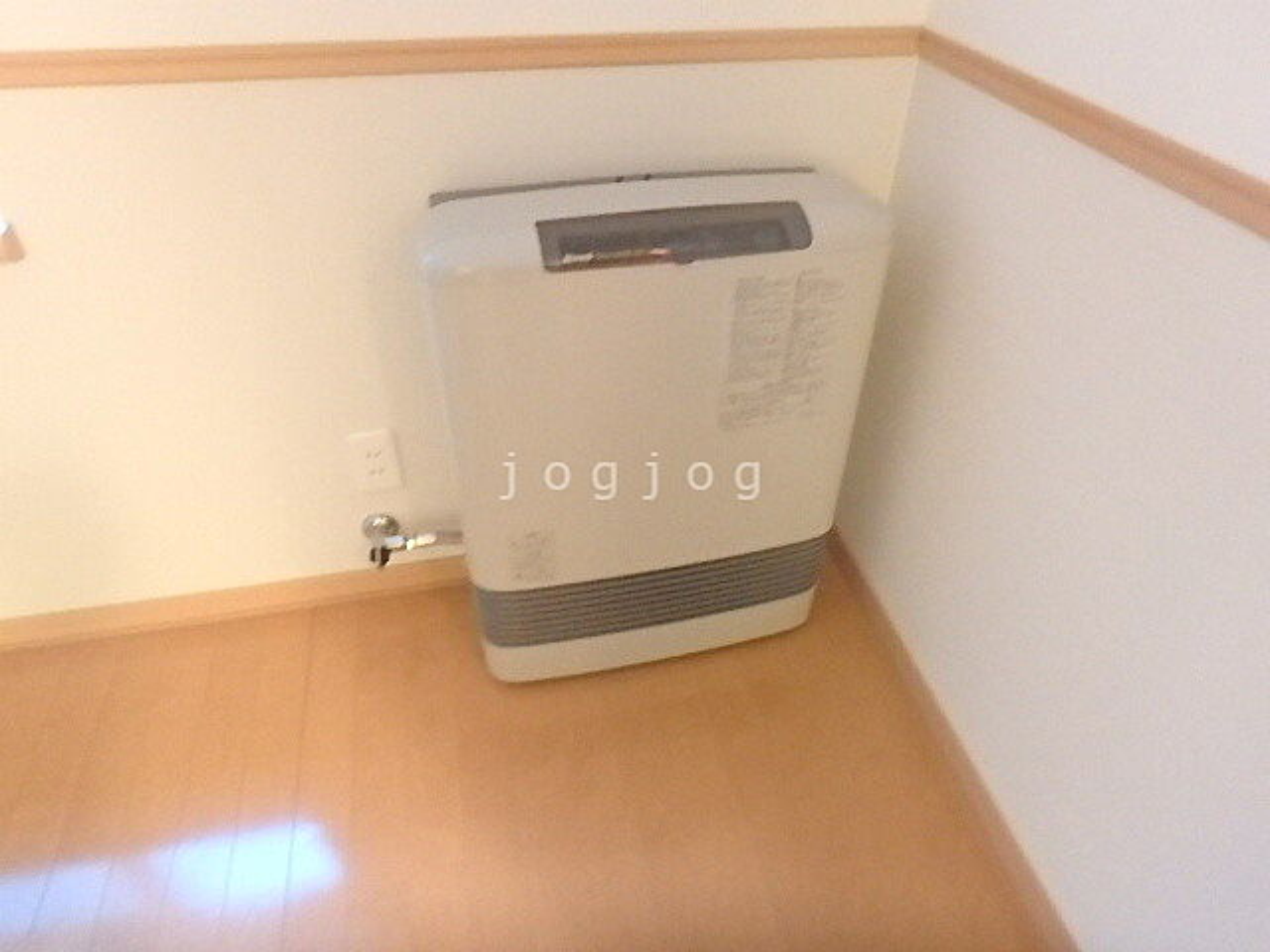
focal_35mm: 21
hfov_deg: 79.0
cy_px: 476
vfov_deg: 63.4
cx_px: 635
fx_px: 770
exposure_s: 1/4
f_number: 3.5
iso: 1600
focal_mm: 3.7
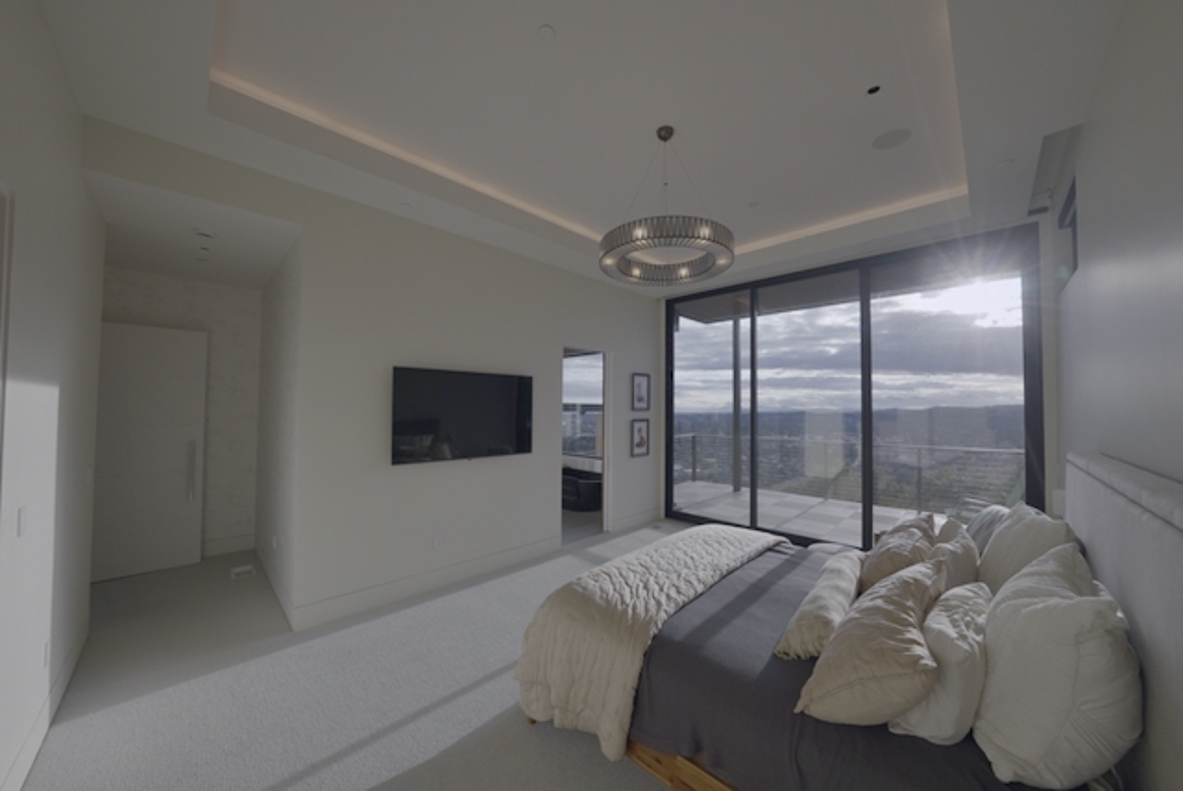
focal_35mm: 12
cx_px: 592
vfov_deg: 90.1
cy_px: 396
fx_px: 395
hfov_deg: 112.6
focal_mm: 12
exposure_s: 1/400
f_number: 6.3
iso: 640
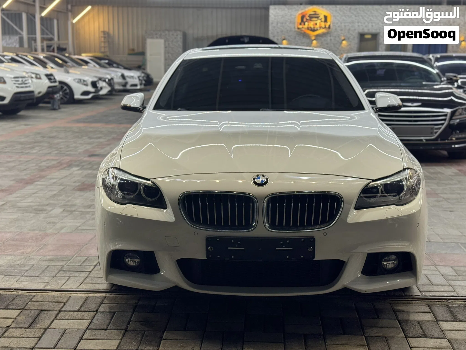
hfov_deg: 39.7
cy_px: 175
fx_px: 646
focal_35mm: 48
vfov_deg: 30.3
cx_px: 233
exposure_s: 1/100
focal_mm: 6.76
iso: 80
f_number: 1.78
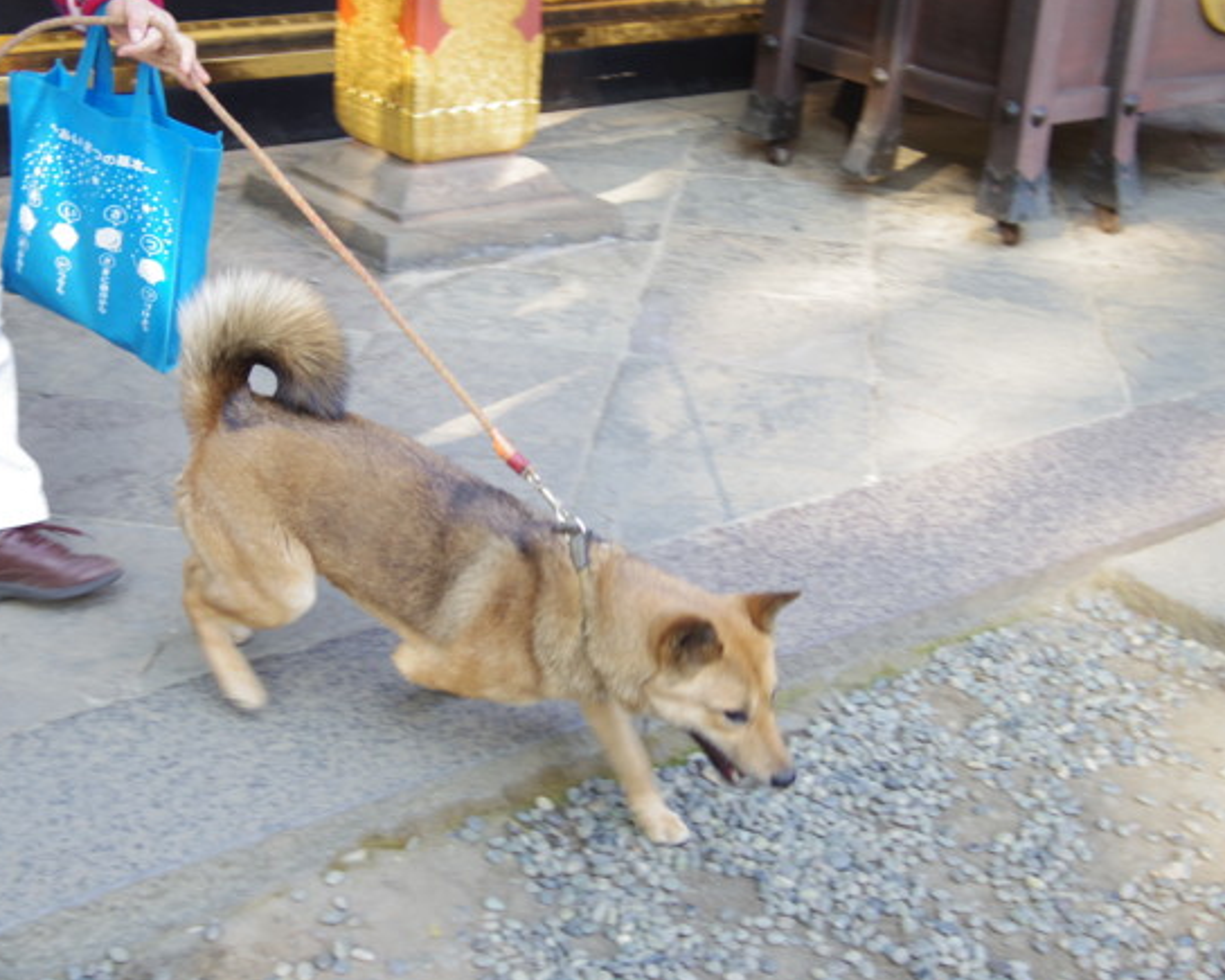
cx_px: 543
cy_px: 473
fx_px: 1957
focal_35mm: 54
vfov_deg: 28.1
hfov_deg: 34.7
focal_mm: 8.5
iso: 125
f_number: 2
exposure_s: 1/160
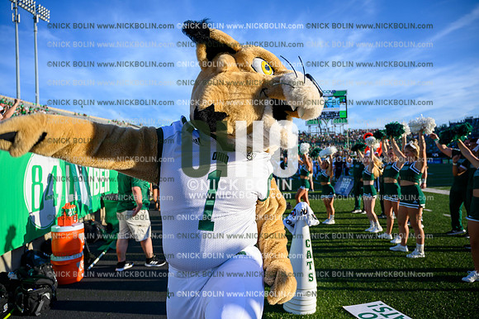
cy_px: 160
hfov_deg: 73.8
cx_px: 240
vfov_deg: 53.1
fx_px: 319
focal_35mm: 24
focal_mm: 24
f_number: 4
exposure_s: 1/640
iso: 125
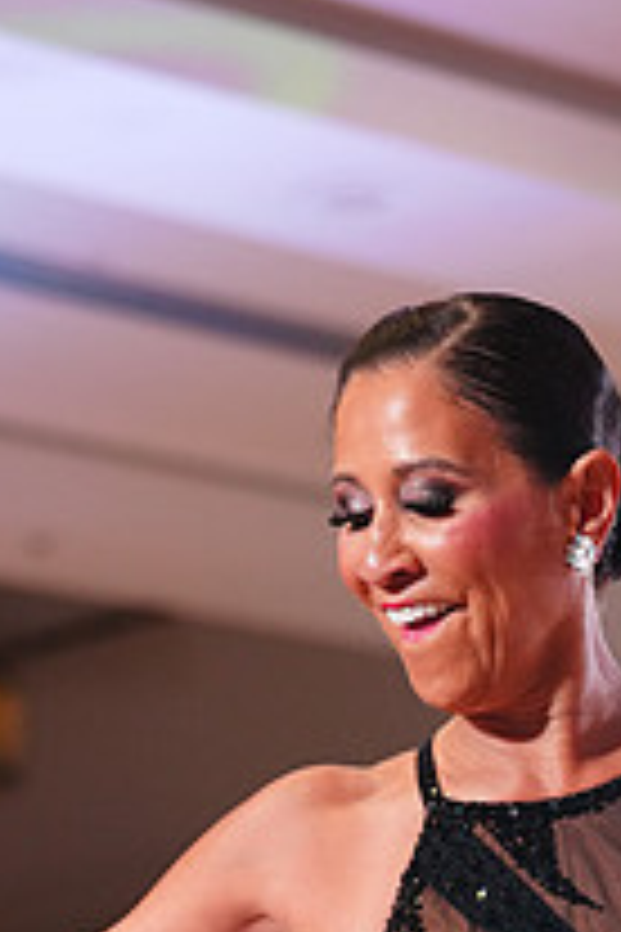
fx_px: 5071
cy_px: 1171
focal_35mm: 196
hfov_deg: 7.0
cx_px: 281
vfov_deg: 10.3
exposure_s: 1/500
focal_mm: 70
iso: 2000
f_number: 2.8
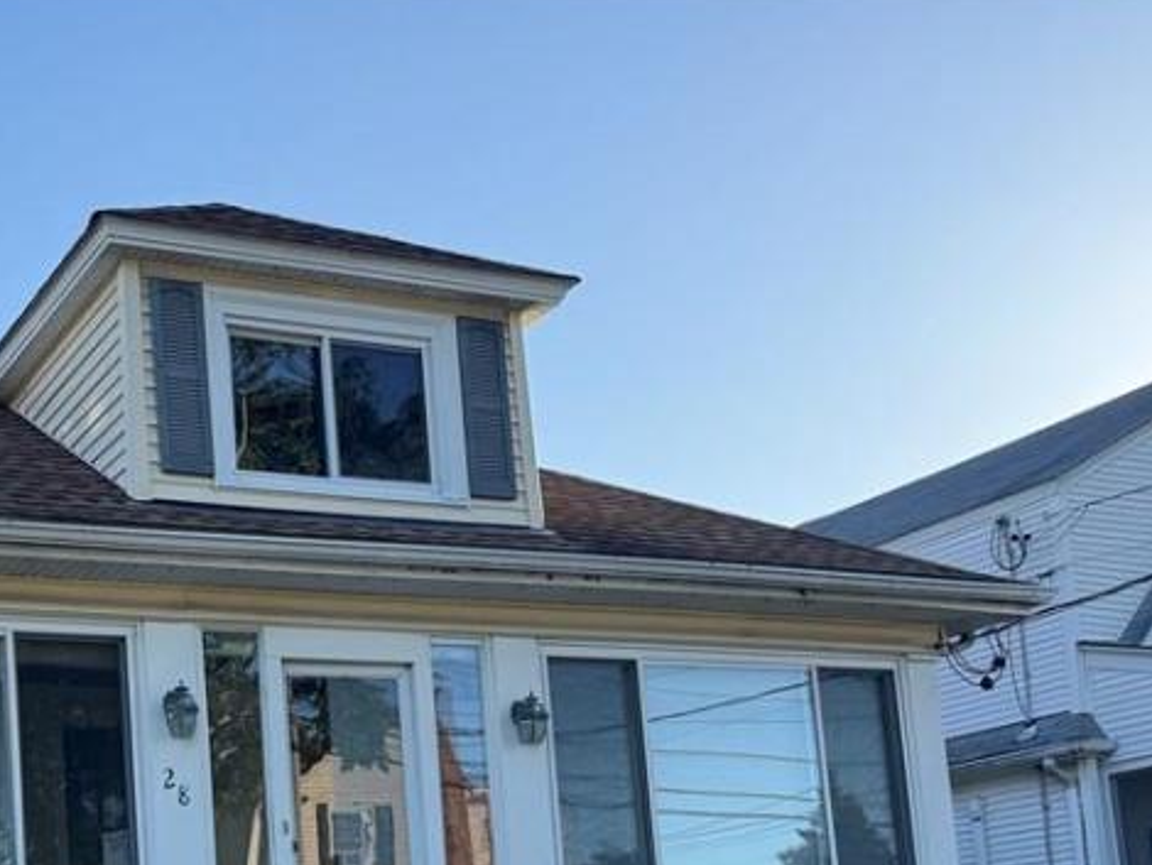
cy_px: 867
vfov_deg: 27.9
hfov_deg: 35.9
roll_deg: +2.6
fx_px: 1632
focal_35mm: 49
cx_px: 59
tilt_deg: +6.4
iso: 100
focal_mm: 6.76
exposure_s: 1/3021
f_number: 1.78
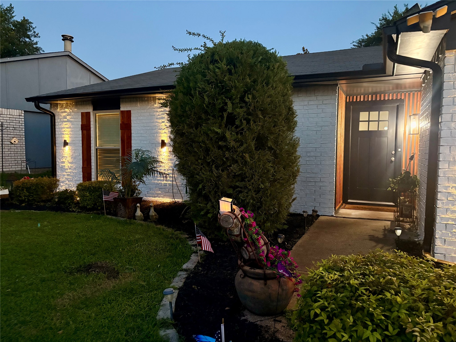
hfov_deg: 67.3
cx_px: 228
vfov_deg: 53.1
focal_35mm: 26
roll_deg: -0.2
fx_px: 343
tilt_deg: -3.6
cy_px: 171
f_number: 1.6
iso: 1000
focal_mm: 5.96
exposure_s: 1/30
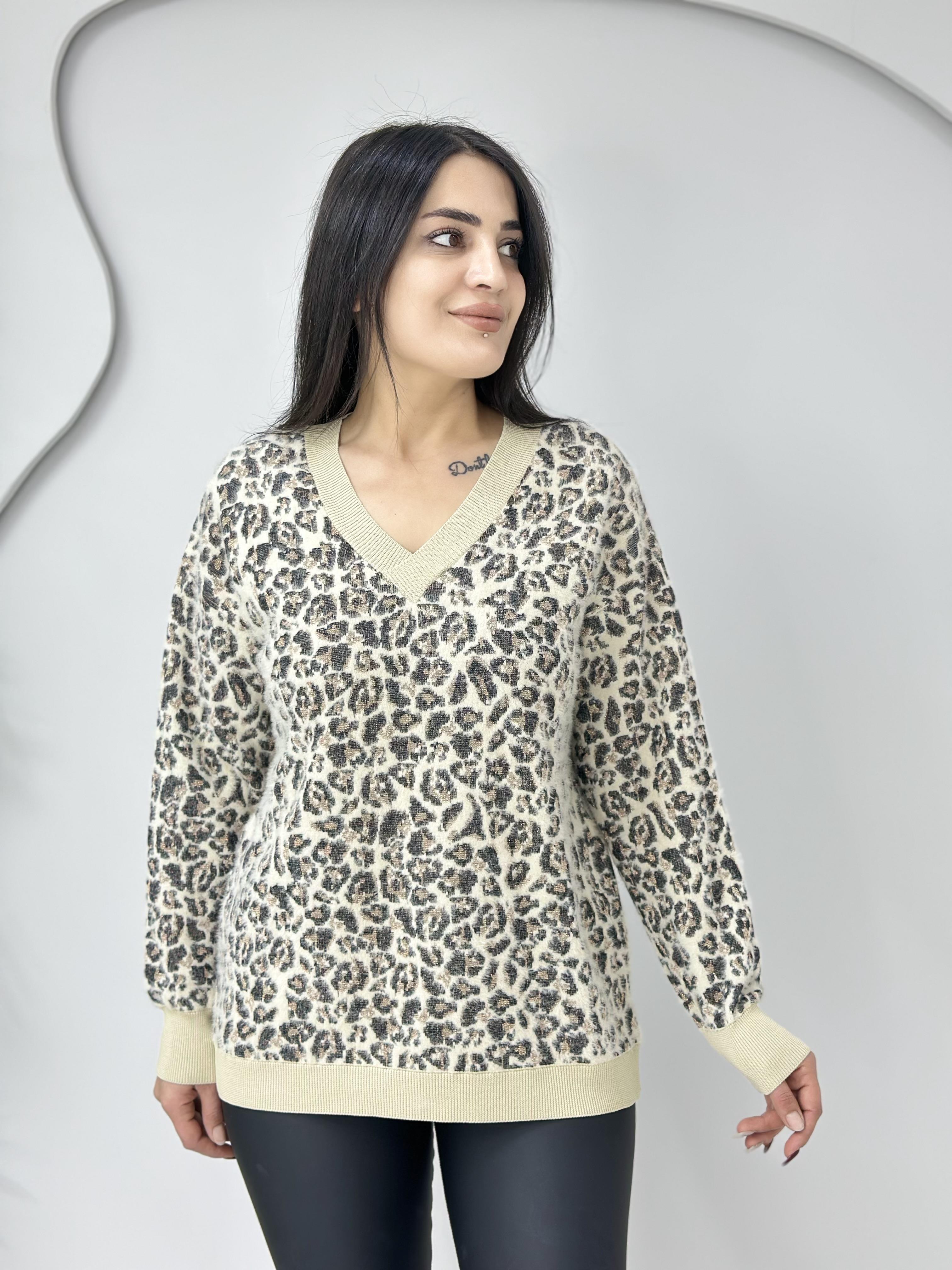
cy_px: 635
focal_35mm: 48
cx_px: 476
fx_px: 1760
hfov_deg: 30.3
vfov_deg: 39.7
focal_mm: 6.86
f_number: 1.78
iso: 80
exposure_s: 1/50
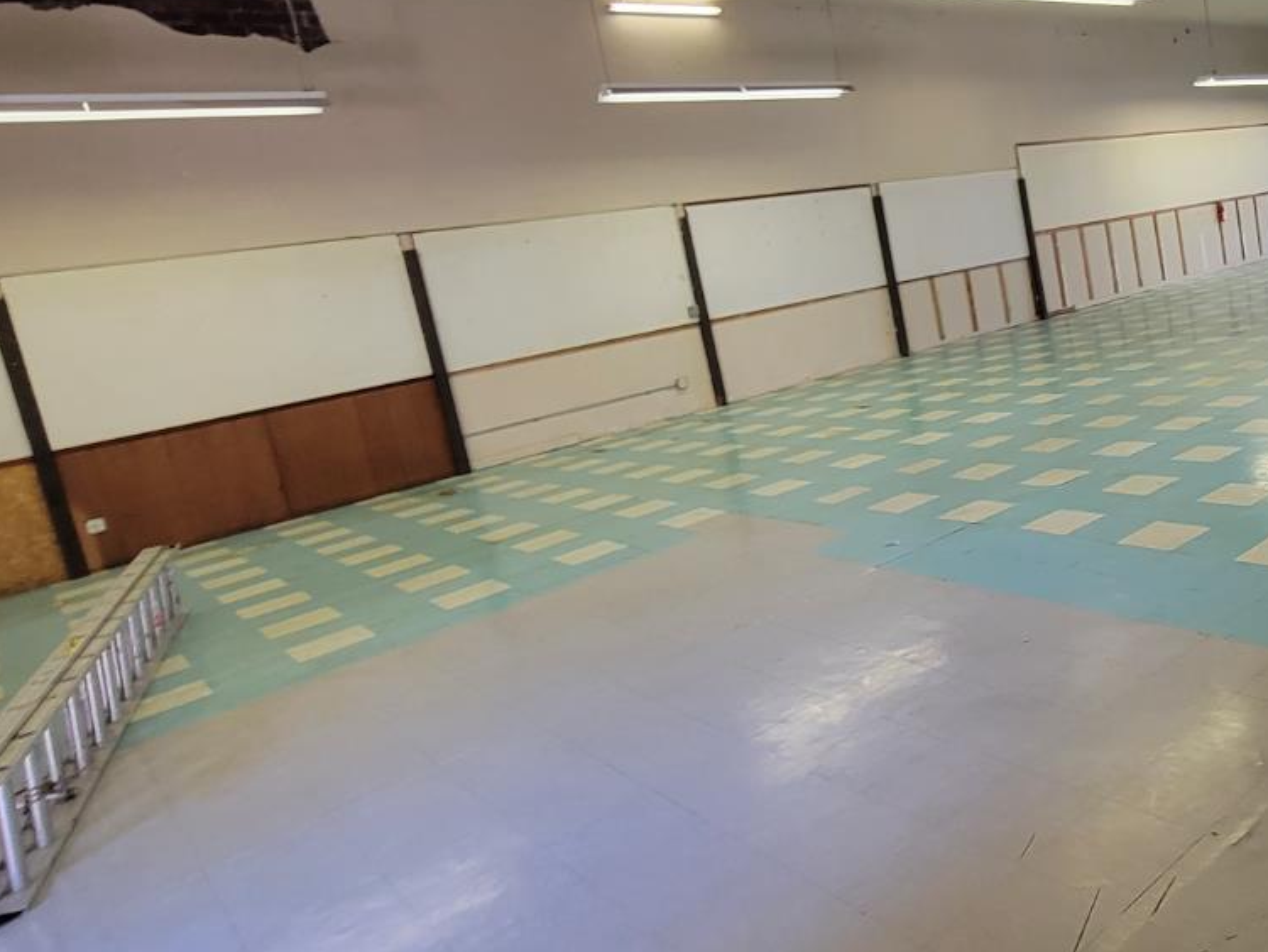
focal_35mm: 26
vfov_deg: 52.6
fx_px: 953
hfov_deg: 60.0
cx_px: 1072
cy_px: 363
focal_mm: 2.2
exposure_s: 1/60
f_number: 2.2
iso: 160
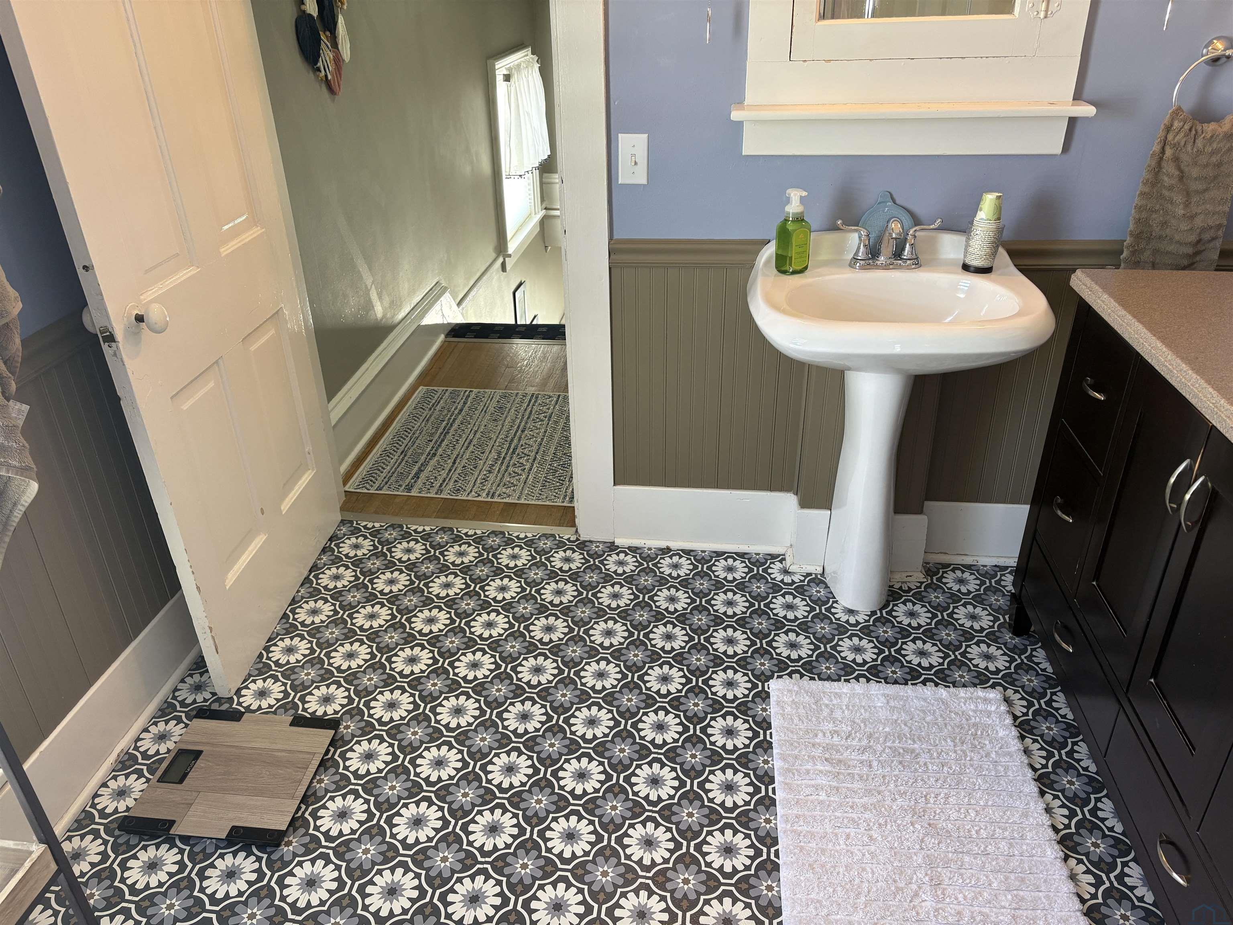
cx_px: 616
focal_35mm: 26
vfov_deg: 53.1
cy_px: 462
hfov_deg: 67.3
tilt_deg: -27.9
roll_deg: +1.4
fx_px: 926
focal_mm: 5.96
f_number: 1.6
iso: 125
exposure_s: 1/60
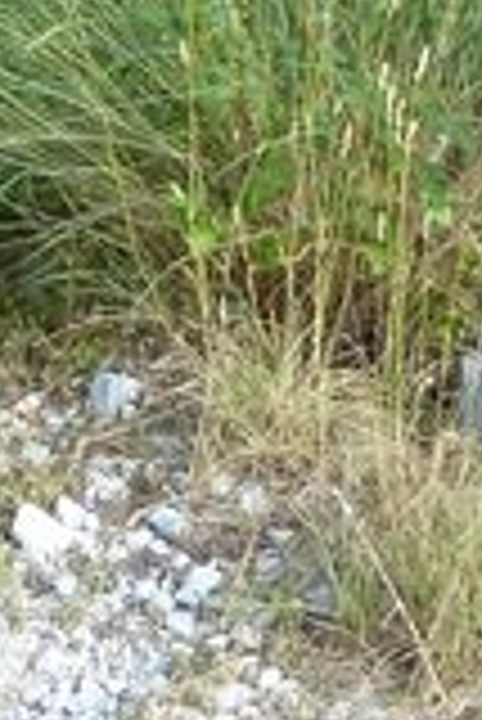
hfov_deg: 10.2
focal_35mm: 130
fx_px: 2605
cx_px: -261
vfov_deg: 14.5
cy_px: -423
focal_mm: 4.1
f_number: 3.3
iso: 80
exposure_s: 1/100
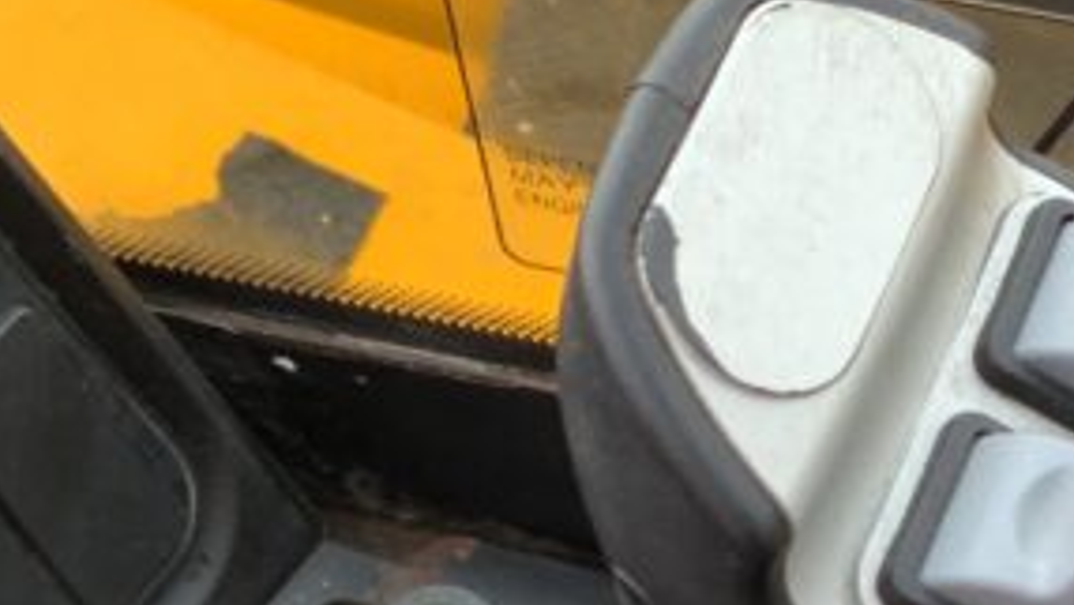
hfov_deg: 18.6
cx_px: 1014
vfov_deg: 10.4
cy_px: 883
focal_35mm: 113
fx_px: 3219
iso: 16
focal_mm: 3
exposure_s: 1/129
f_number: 1.8
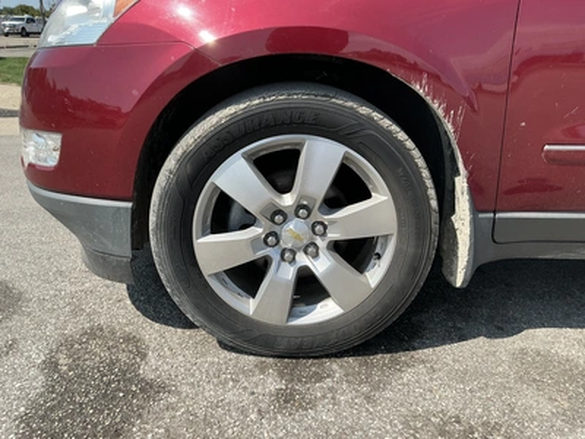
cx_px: 292
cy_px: 220
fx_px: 473
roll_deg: -0.3
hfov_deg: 63.4
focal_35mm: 28
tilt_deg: -20.5
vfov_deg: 49.7
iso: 25
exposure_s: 1/1076
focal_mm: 3
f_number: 1.8
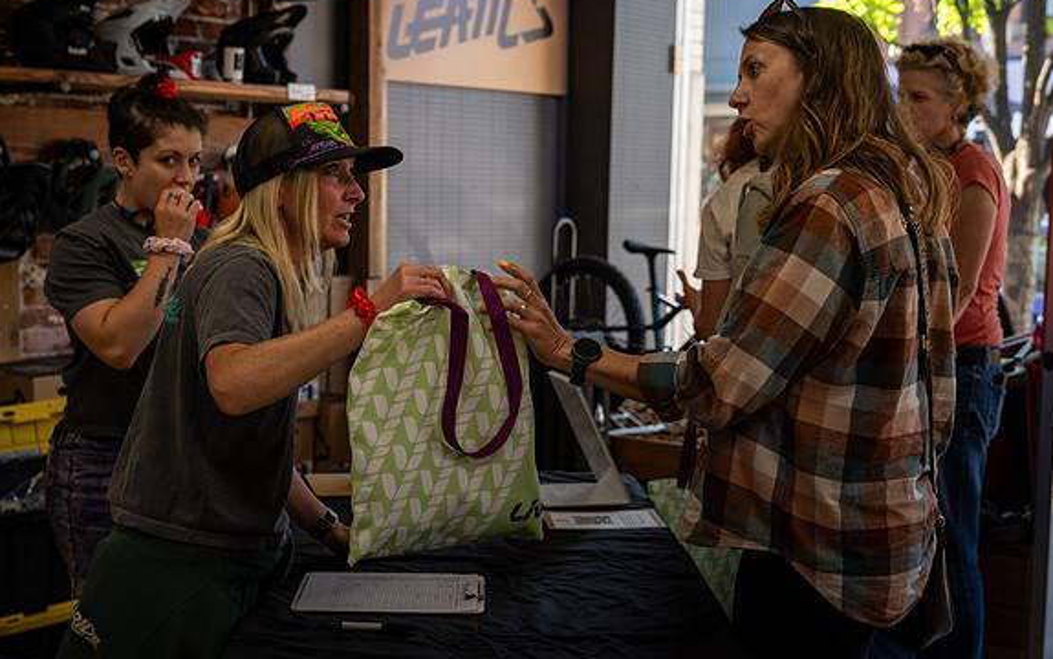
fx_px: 1493
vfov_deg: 24.9
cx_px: 526
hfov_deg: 38.8
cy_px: 356
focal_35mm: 52
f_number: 3.5
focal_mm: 45
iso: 640
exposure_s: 1/200
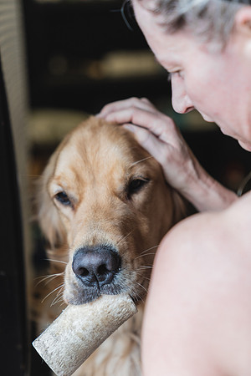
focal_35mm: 70
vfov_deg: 28.8
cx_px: 126
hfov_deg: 19.5
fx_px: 732
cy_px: 188
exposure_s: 1/125
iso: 500
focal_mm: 70
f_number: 2.8
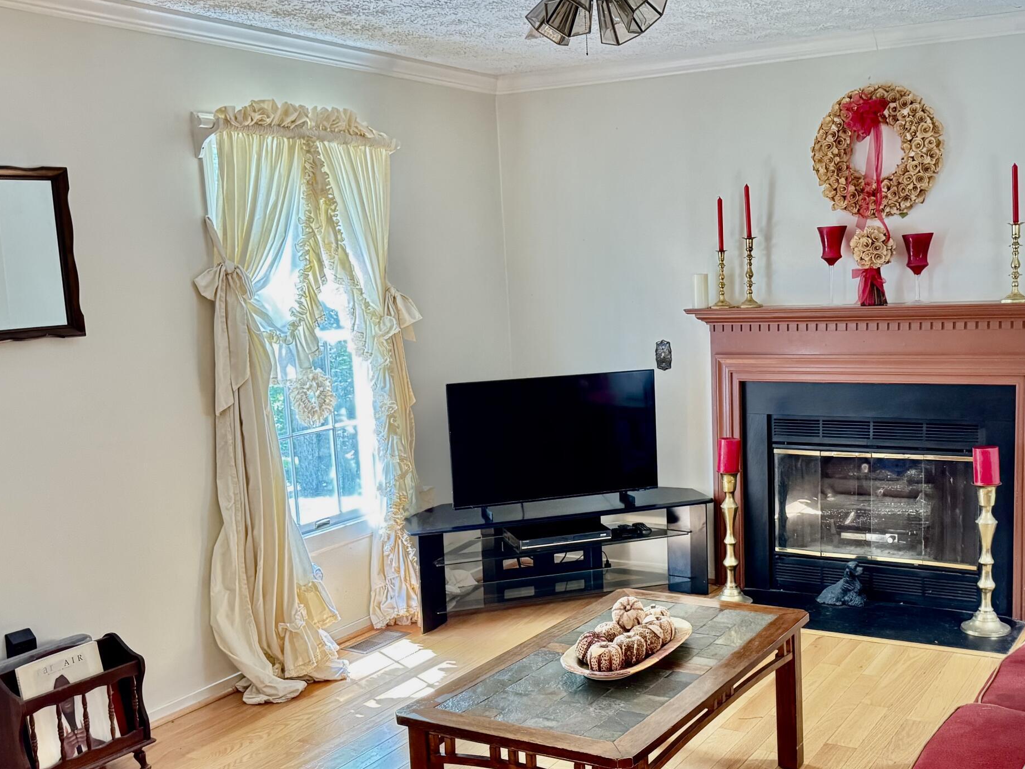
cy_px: 453
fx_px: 1155
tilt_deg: -9.8
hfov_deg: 47.6
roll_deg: +2.1
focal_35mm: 39
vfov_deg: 36.7
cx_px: 607
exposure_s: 1/40
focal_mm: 6.76
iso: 800
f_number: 1.78
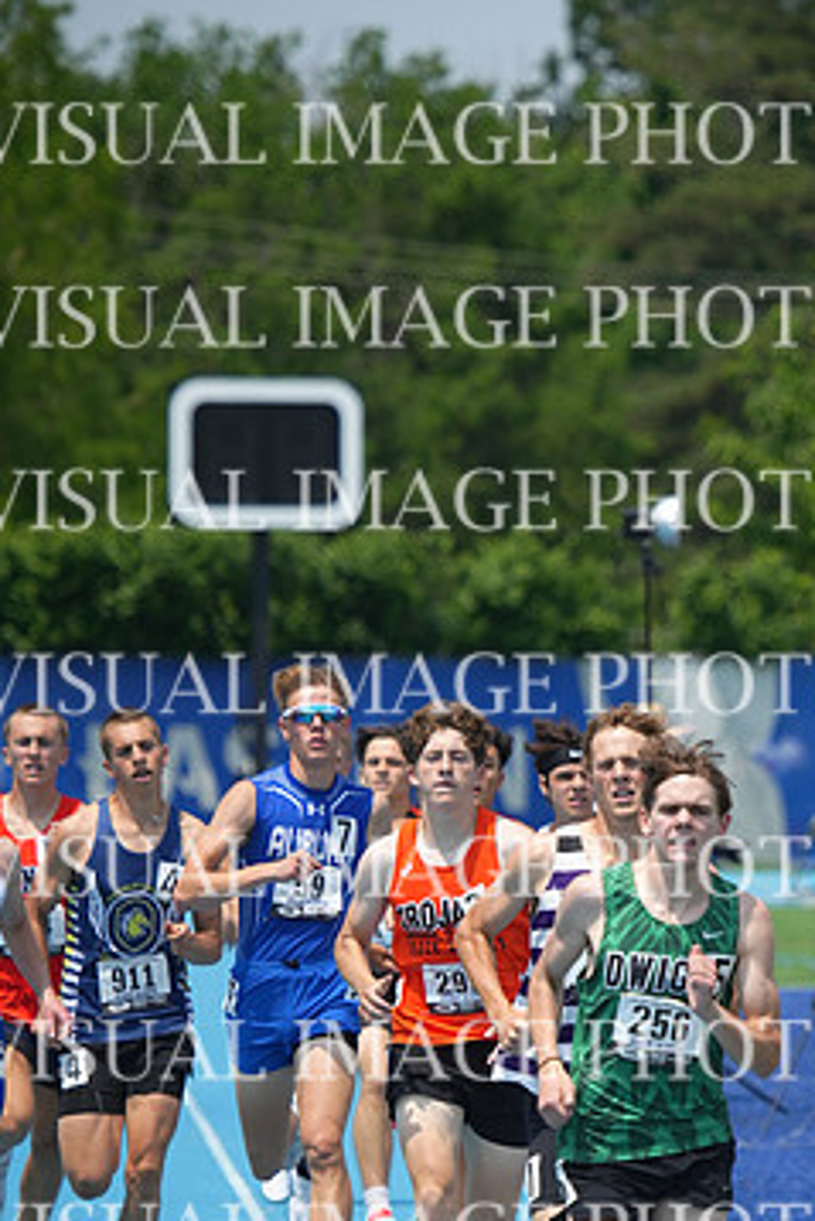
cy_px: 958
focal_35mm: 445
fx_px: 15096
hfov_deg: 3.1
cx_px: 561
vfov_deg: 4.6
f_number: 5.6
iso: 400
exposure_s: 1/2500
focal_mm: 275
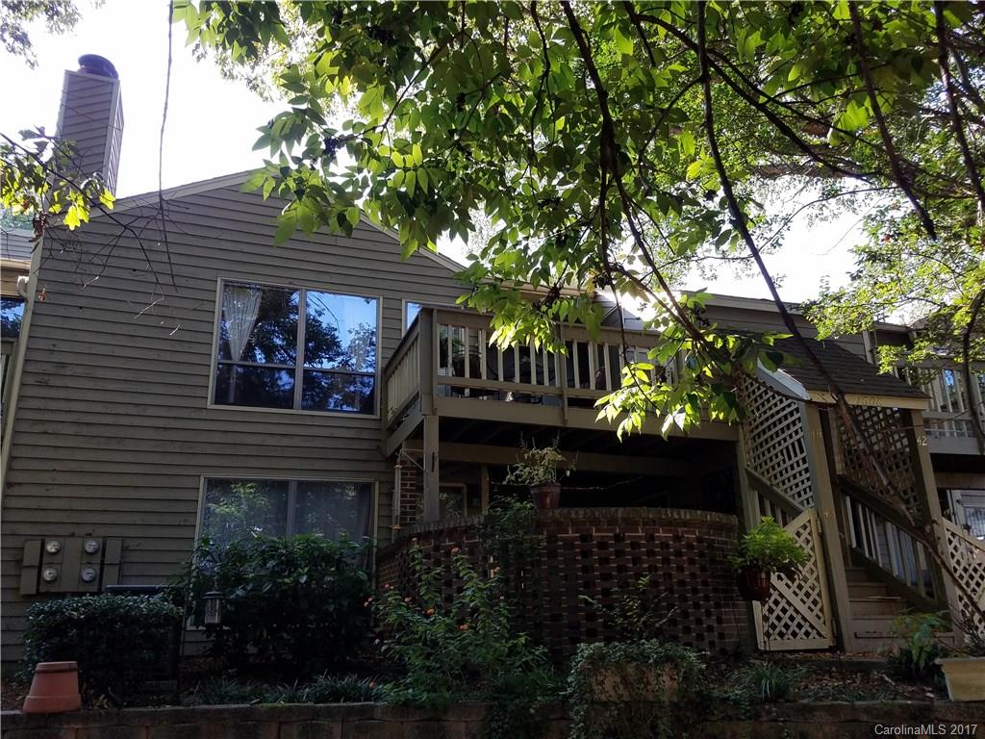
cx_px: 492
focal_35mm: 26
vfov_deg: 53.1
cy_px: 370
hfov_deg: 67.3
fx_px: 740
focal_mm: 4.2
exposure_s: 1/224
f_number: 1.7
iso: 50
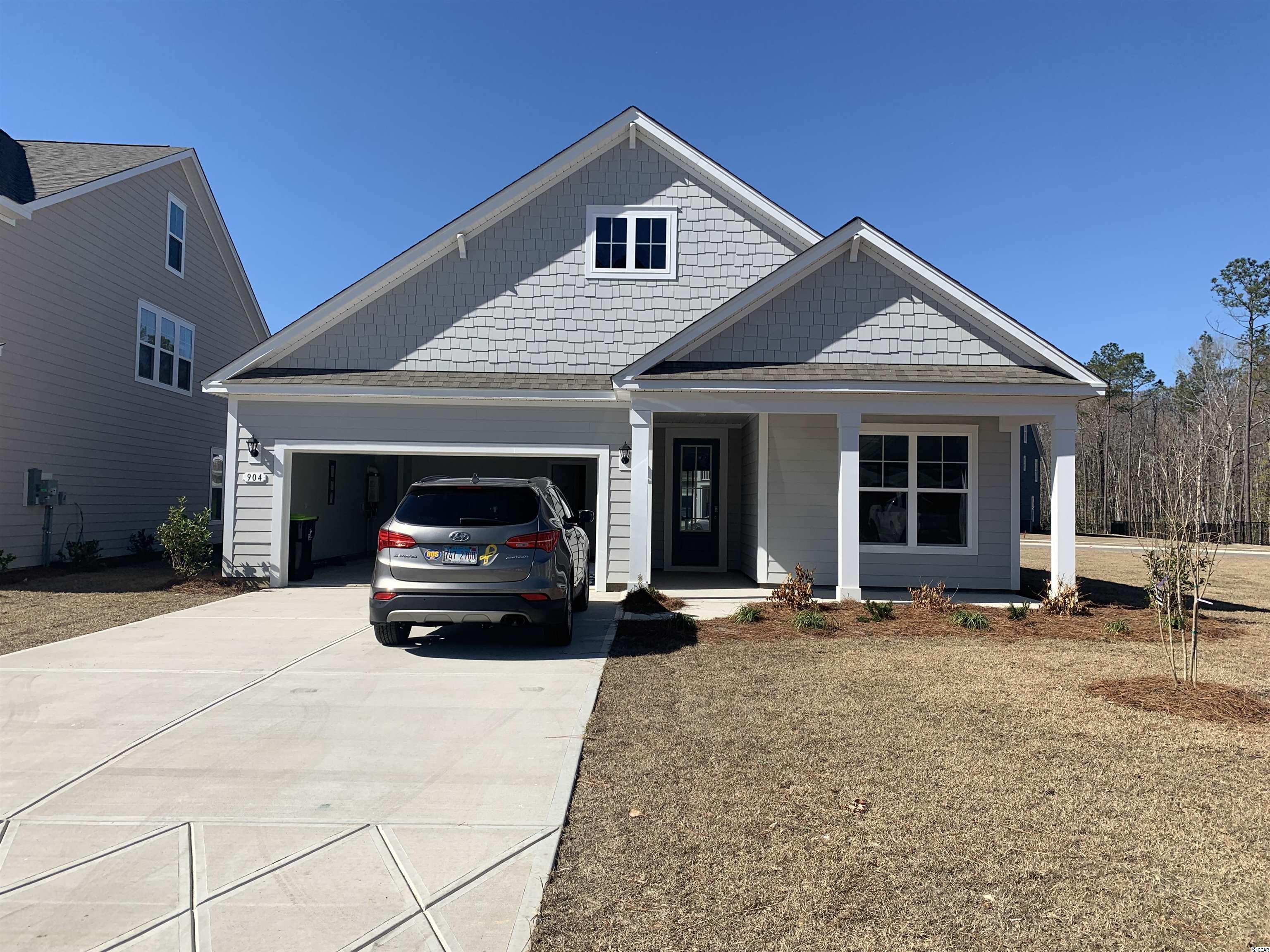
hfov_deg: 67.3
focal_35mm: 26
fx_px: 954
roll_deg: -1.7
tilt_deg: +2.1
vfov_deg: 53.1
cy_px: 476
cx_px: 635
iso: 25
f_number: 1.8
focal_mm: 4.25
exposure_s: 1/2833
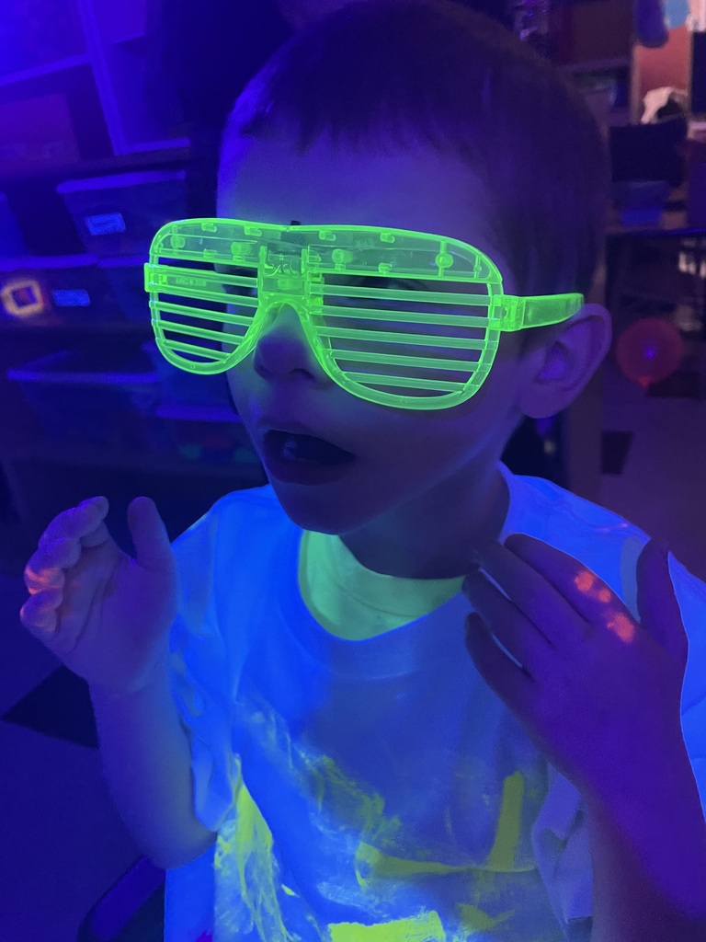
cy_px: 471
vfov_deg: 67.3
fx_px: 707
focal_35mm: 26
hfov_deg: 53.1
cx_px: 353
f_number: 1.6
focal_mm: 4.2
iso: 400
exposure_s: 1/40
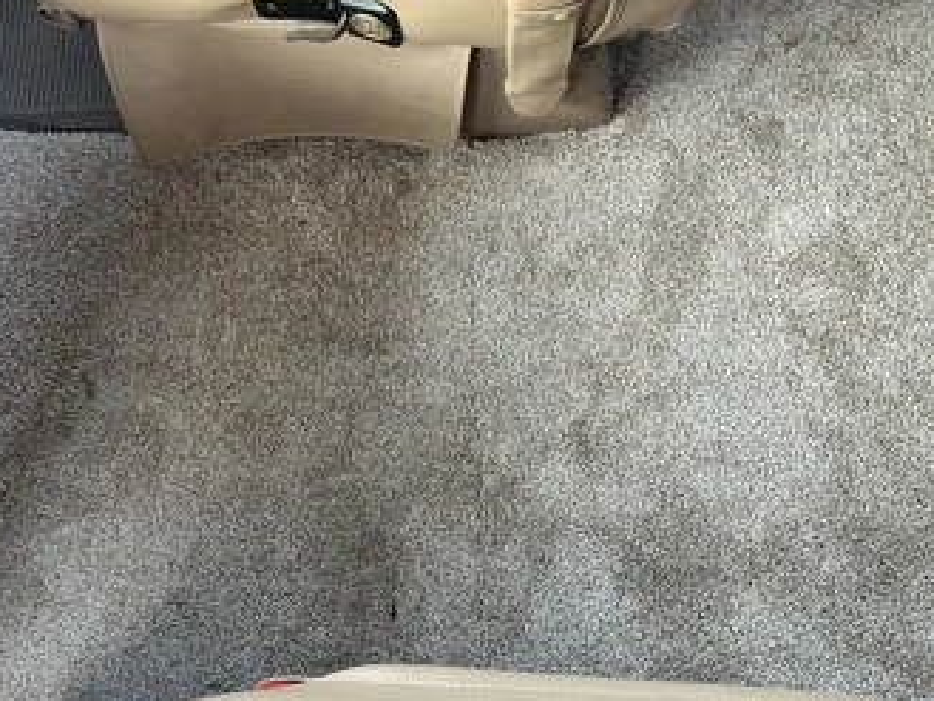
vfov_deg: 41.8
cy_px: 380
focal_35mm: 34
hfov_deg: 53.7
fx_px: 918
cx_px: 400
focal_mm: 3
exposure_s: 1/60
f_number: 1.8
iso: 80
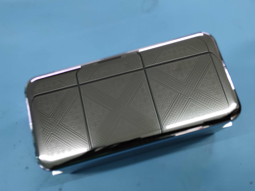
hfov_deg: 44.8
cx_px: 128
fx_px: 309
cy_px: 96
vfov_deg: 34.3
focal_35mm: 42
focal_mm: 4.27
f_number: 1.8
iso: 241
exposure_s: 1/100
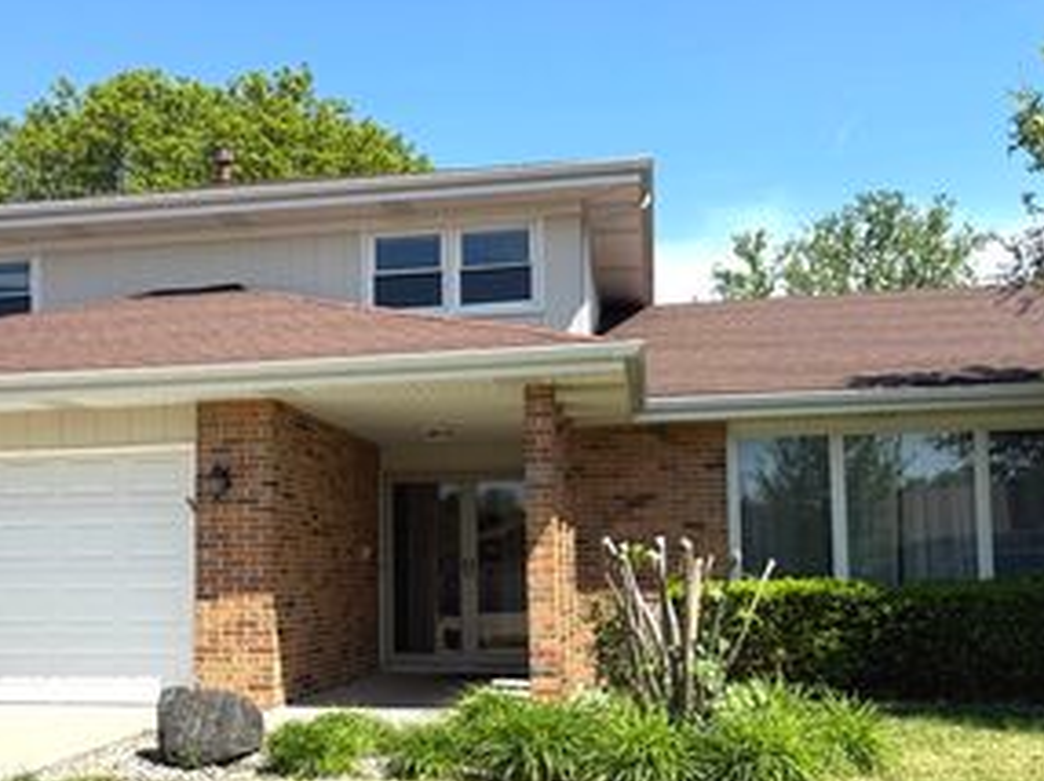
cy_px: 484
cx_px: 354
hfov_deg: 44.2
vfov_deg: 34.1
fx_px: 1266
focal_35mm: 42
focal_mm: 6.76
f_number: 1.78
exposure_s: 1/4167
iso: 80
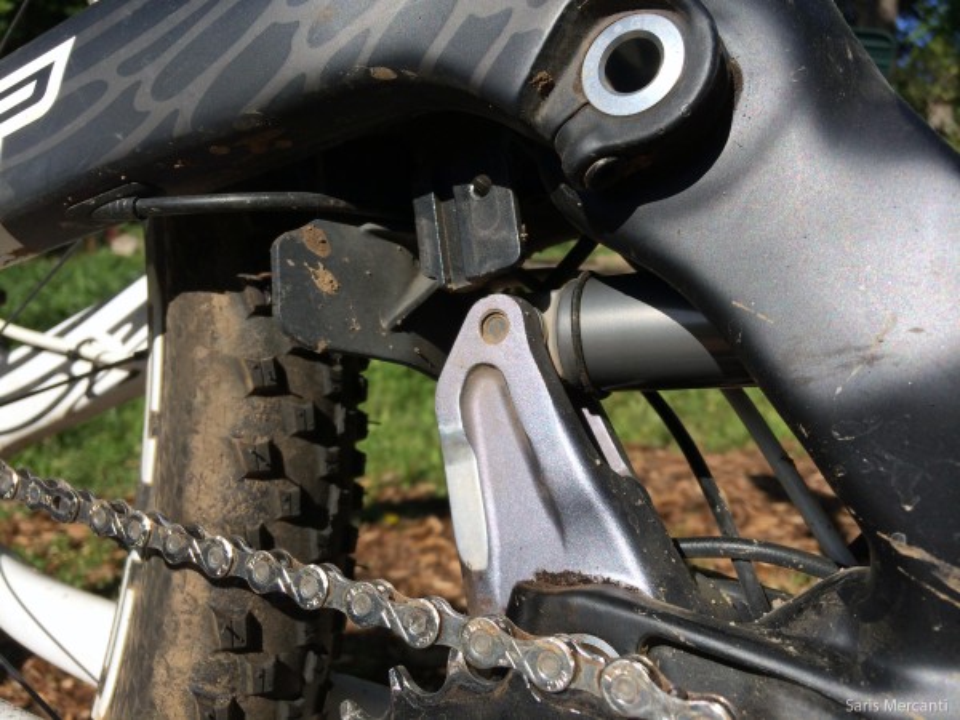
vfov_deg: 46.8
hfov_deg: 60.0
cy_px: 360
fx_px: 832
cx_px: 480
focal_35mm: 30
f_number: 2.2
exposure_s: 1/2740
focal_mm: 4.12
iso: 32
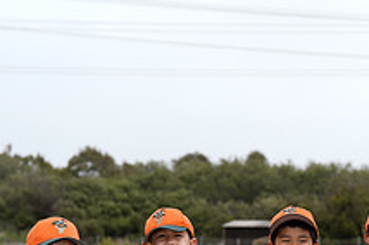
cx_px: 291
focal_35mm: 239
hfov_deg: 8.6
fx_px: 2446
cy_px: 292
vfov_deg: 5.7
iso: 50
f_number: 5.6
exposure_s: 1/250
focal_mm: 88
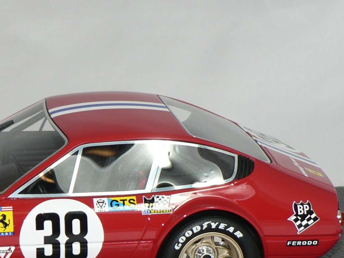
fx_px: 1560
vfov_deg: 9.4
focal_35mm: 157
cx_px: 11
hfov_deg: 12.5
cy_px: 217
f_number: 3.2
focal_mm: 11.2
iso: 80
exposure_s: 1/60
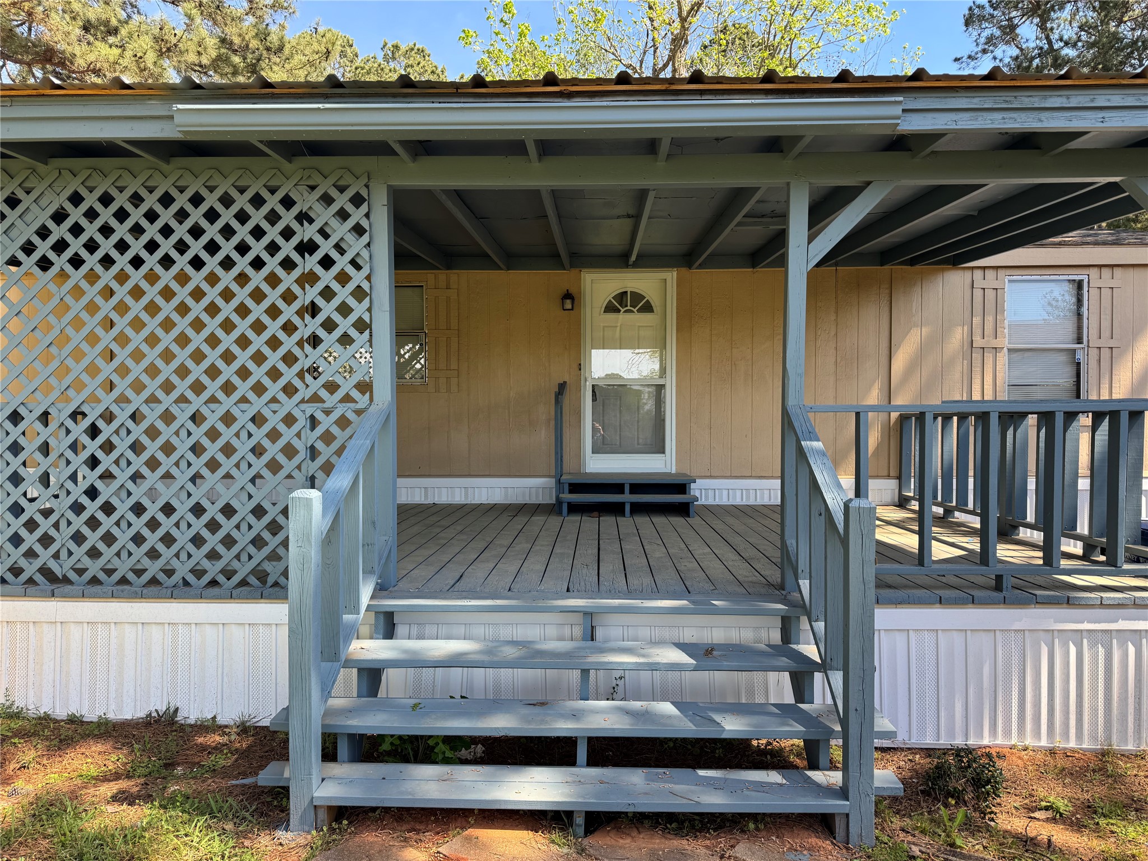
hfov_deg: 71.6
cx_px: 574
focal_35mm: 24
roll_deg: -0.7
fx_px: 796
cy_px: 430
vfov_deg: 56.8
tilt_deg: -1.6
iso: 80
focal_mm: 6.76
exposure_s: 1/582
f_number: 1.78
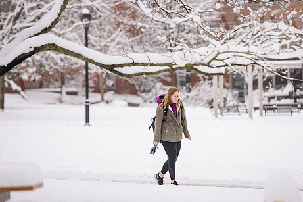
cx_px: 171
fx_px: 1960
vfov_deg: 5.9
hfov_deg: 8.8
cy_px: 83
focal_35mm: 233
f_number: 3.2
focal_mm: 185
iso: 125
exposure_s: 1/400
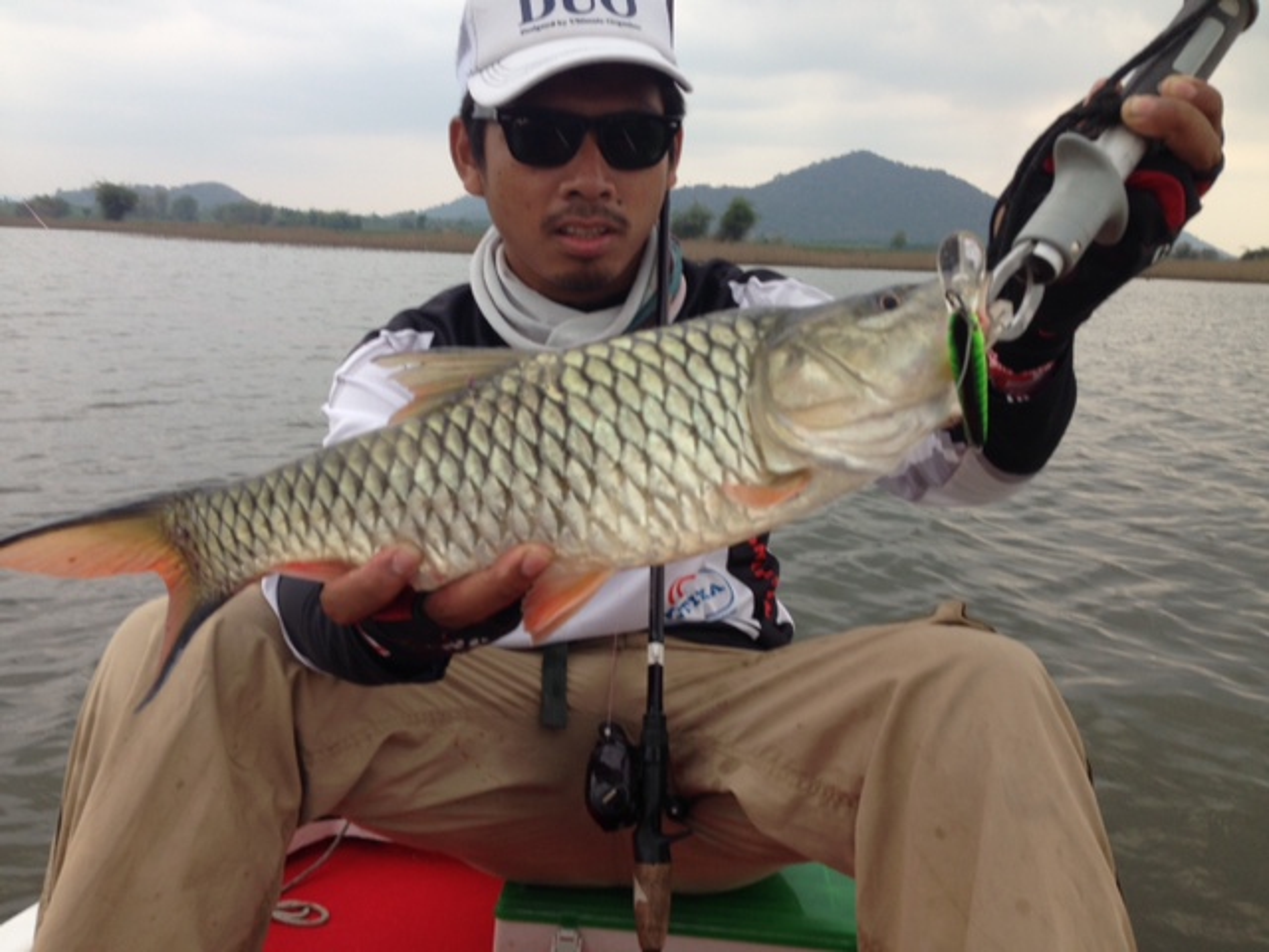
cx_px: 634
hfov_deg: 55.4
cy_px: 476
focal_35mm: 33
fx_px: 1210
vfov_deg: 42.9
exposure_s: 1/330
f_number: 2.4
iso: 50
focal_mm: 4.12
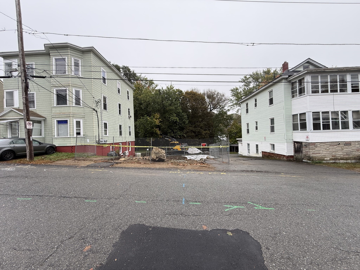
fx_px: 146
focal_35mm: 14
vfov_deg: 85.7
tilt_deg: +2.2
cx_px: 180
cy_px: 135
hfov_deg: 102.1
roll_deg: +1.7
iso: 50
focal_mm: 2.22
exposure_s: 1/118
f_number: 2.2
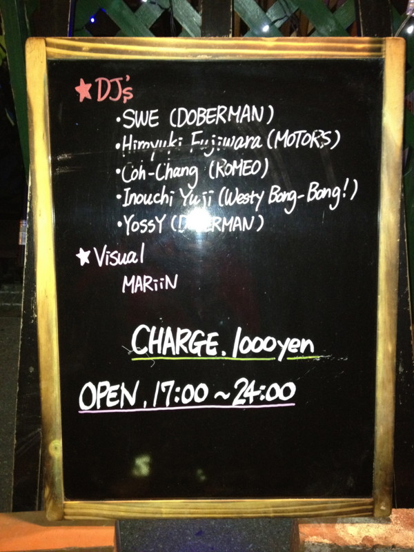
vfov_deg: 52.6
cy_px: 276
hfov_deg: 40.7
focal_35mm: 35
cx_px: 207
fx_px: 558
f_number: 2.4
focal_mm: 4.28
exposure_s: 1/16
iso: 400
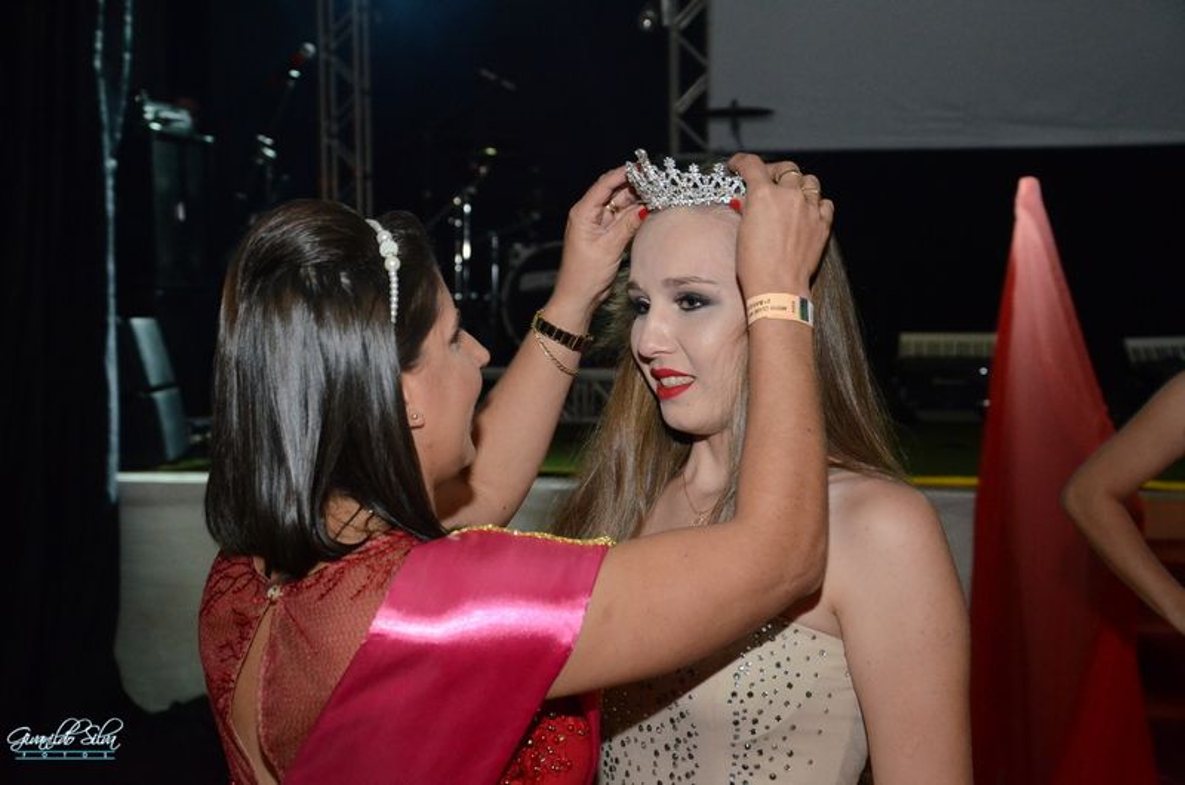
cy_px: 392
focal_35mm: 60
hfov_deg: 33.5
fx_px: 1971
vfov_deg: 22.5
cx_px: 592
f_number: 4.5
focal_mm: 40
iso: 3200
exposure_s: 1/100
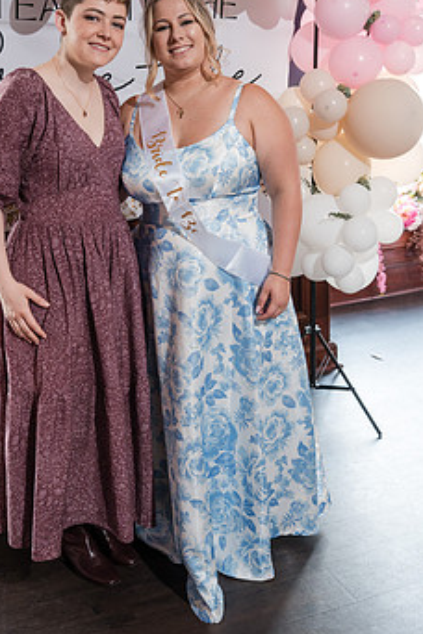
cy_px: 256
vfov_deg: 42.6
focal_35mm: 46
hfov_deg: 29.1
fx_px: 811
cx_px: 148
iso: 2000
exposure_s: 1/250
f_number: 4
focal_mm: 35
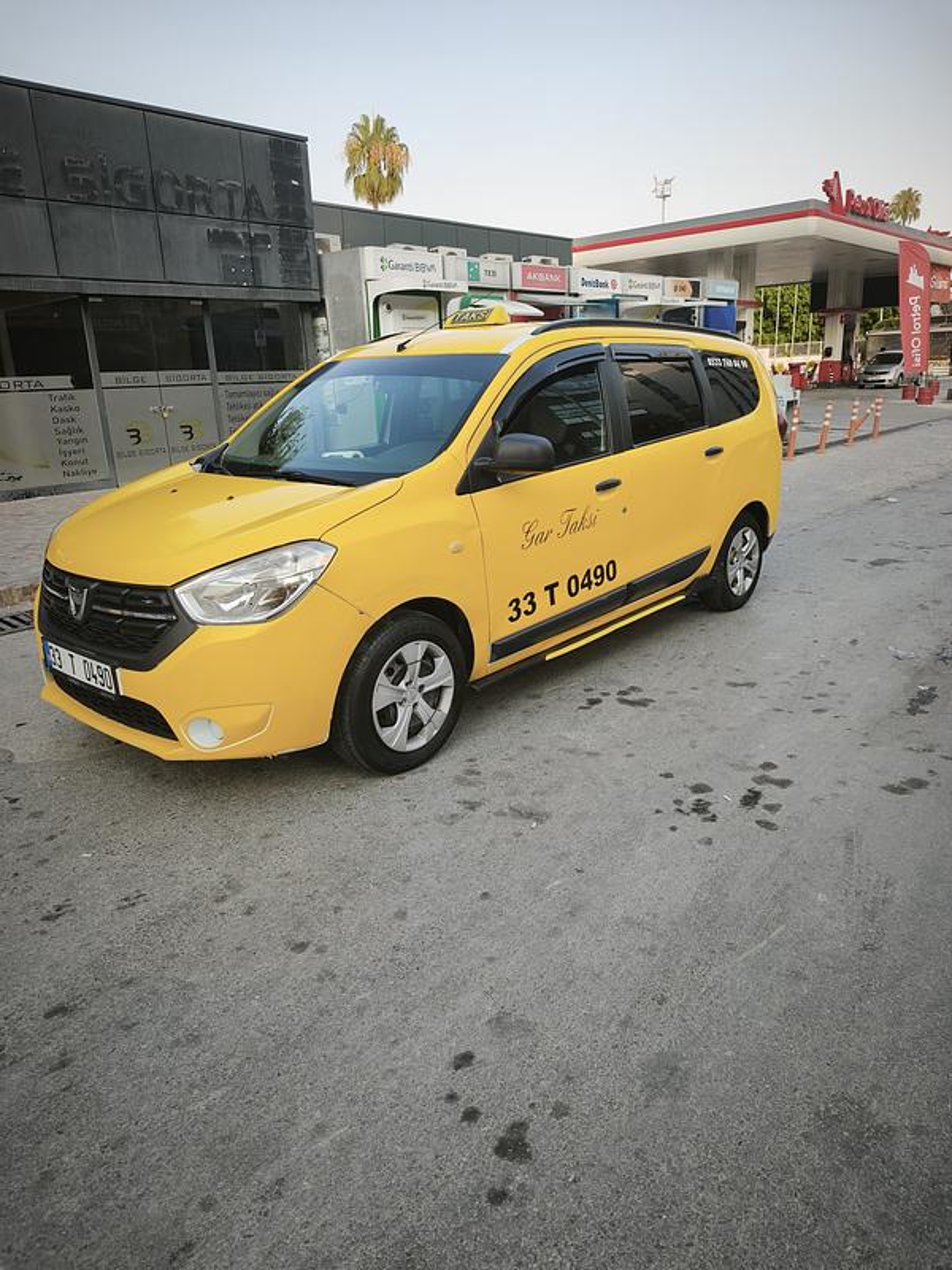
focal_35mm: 23
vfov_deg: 73.9
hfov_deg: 58.9
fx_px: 843
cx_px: 476
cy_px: 635
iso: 50
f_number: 1.62
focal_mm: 6.45
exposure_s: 1/785
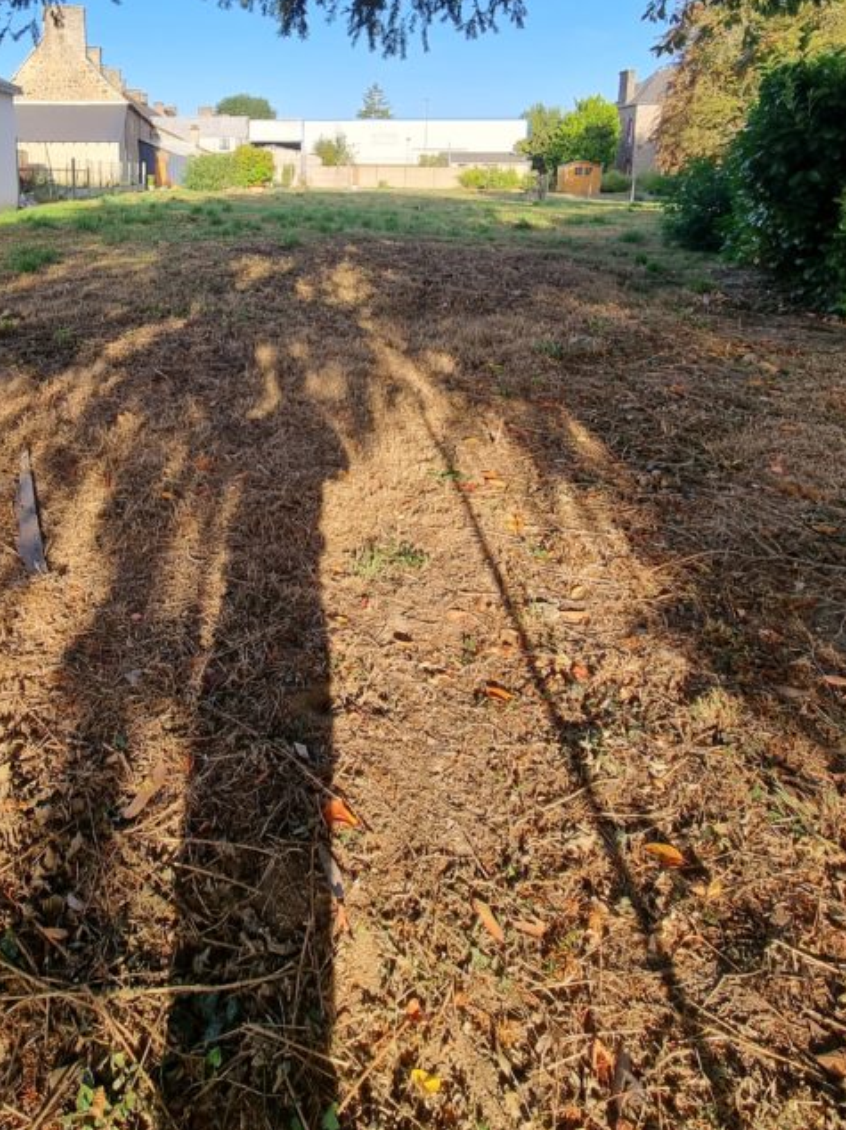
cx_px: 248
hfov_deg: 61.0
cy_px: 271
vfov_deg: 73.0
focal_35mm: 21
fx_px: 685
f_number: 2.2
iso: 50
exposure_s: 1/782
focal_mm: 2.2
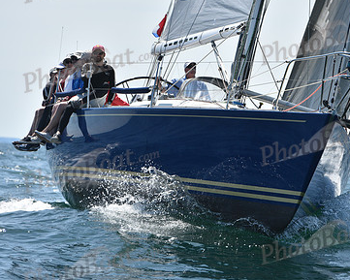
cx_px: 210
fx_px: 3046
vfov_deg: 5.3
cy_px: 104
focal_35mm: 294
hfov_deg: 6.6
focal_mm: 195
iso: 250
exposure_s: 1/1600
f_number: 5.6
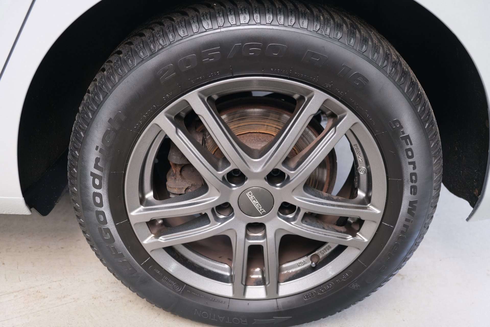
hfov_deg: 48.5
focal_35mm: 40
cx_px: 245
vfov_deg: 33.4
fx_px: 544
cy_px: 164
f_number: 3.2
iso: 320
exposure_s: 1/38
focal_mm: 26.5
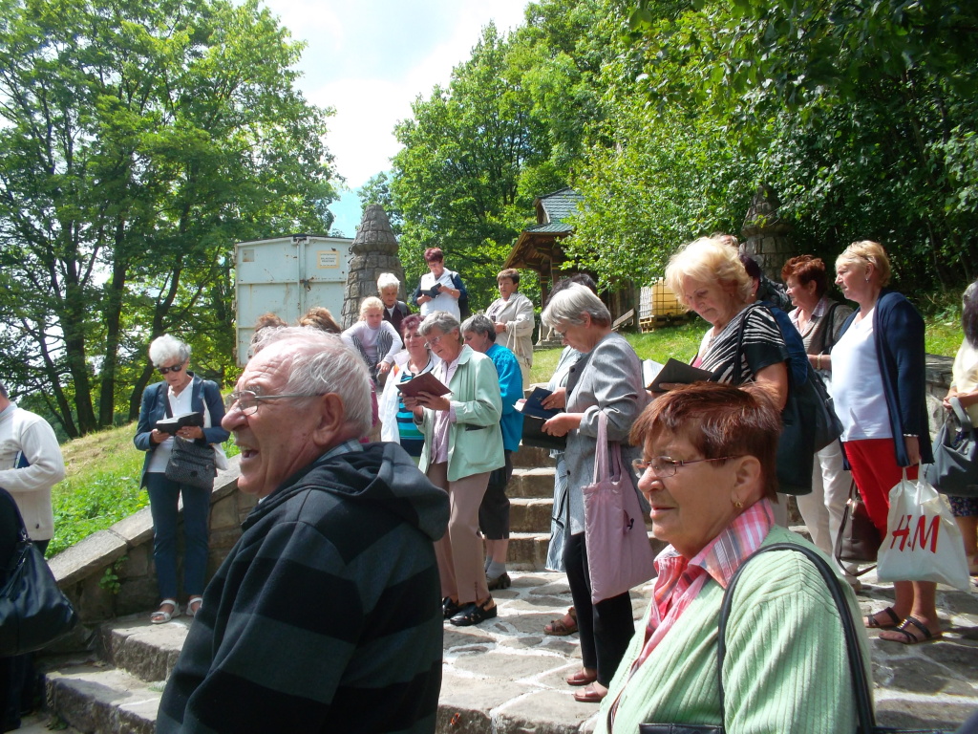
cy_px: 367
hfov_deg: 63.4
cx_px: 489
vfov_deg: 49.7
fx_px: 791
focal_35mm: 28
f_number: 3.3
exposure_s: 1/320
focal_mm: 4.1
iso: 80
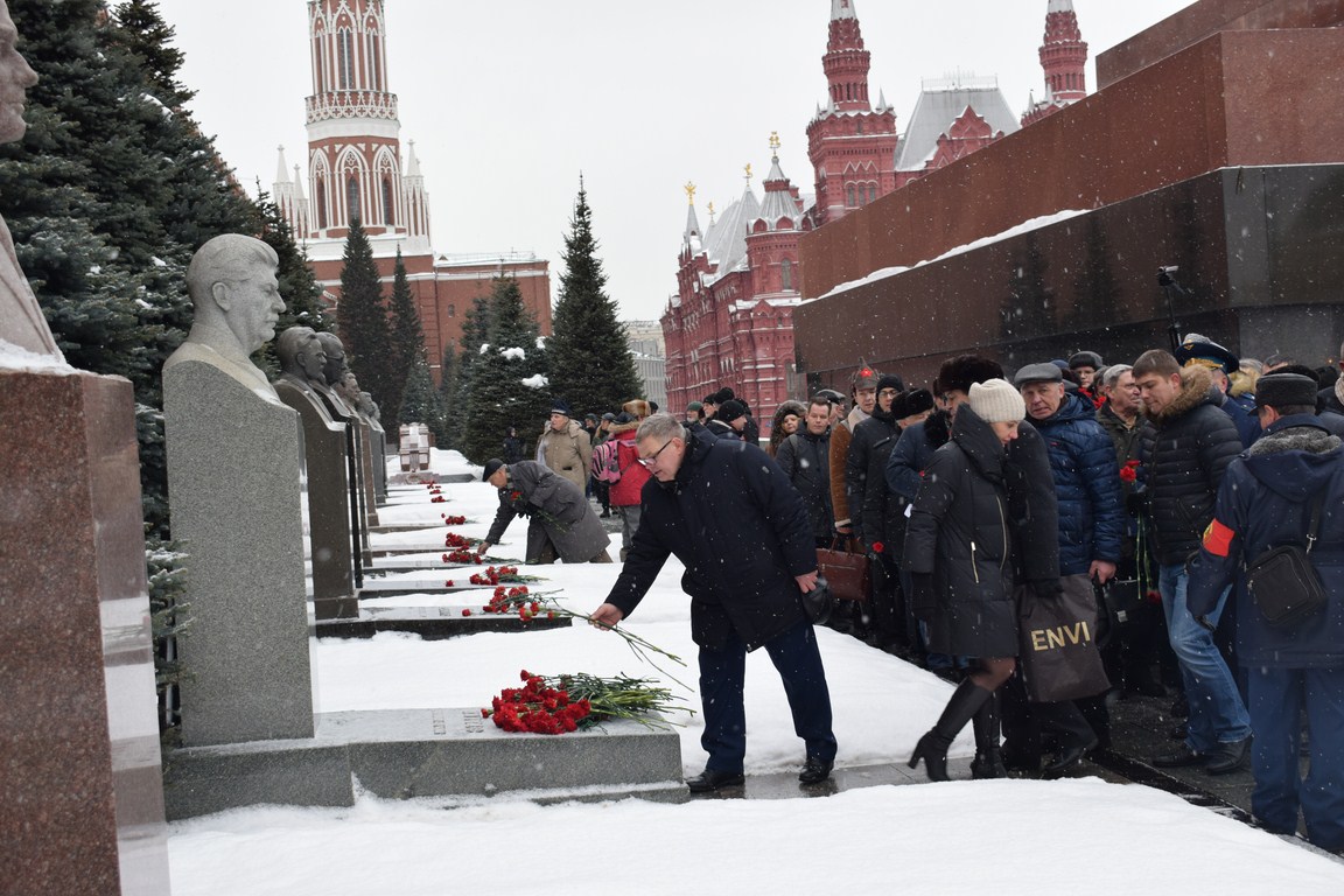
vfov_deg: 28.1
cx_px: 672
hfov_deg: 41.1
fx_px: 1792
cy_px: 448
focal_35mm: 48
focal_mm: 32
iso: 400
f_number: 6.3
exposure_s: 1/160
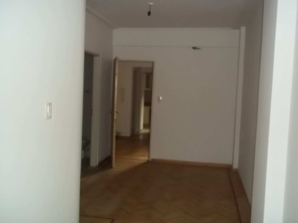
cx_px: 149
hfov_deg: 51.4
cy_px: 112
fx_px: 310
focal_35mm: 36
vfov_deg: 39.7
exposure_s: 1/30
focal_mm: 6.5
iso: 320
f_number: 3.1
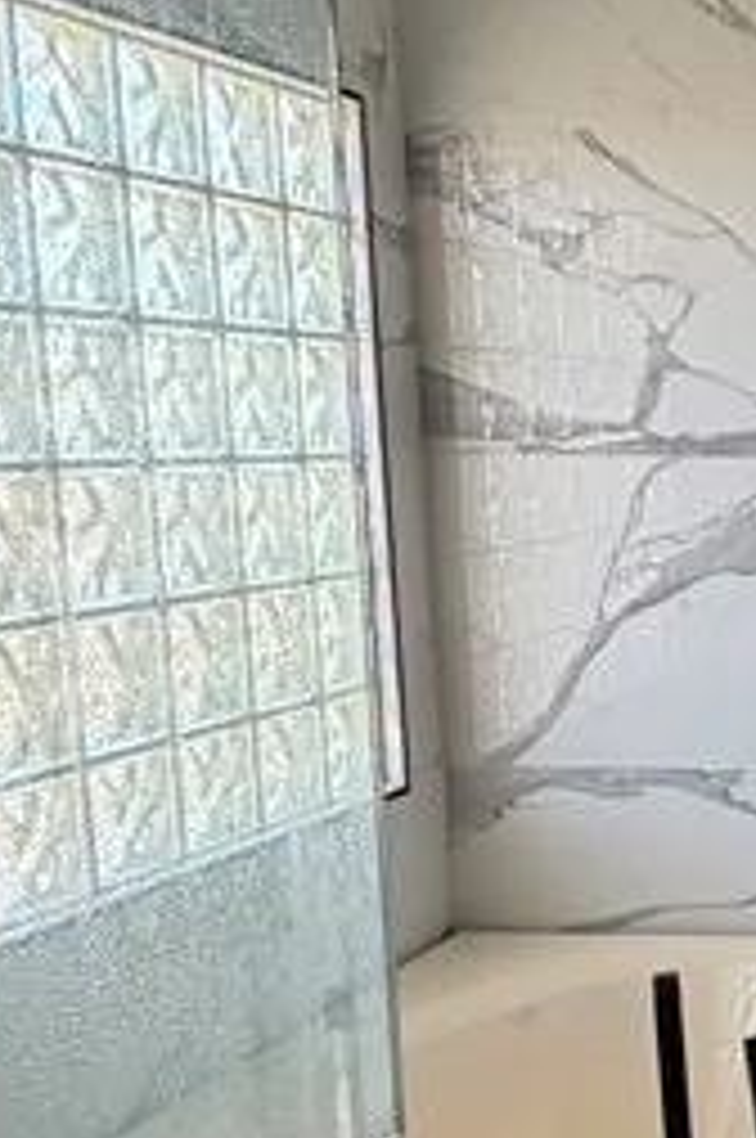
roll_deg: -0.6
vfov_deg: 33.8
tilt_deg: -7.3
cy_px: 711
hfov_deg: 18.6
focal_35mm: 59
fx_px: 1863
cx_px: 1305
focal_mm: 2.22
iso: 100
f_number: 2.2
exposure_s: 1/121
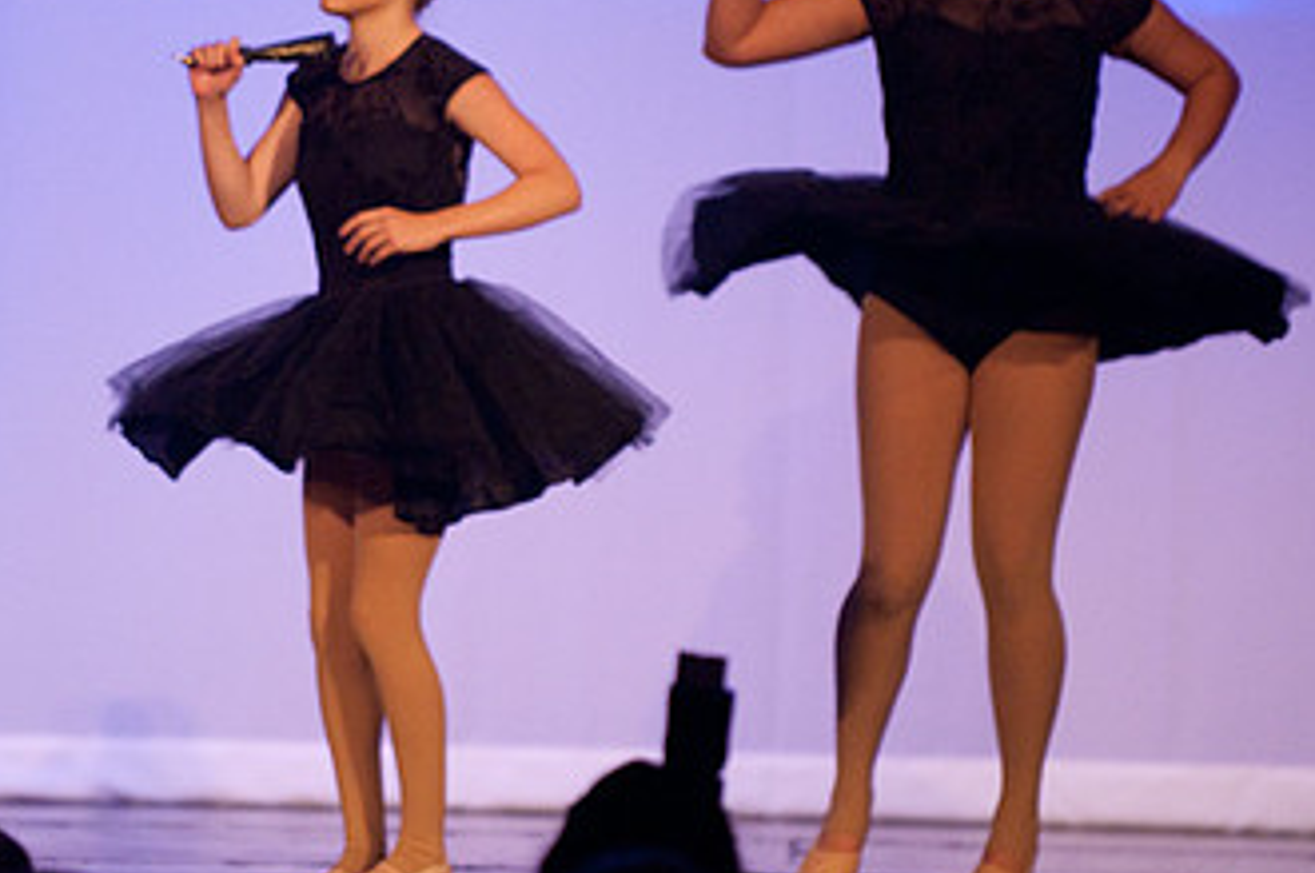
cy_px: 263
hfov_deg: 5.9
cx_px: 383
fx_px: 12839
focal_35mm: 352
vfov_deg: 3.9
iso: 3200
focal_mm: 200
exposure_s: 1/200
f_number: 2.8
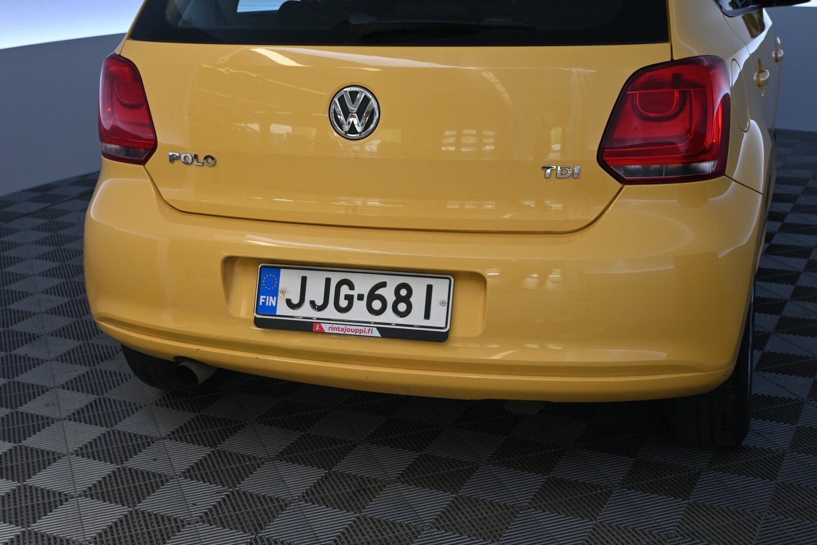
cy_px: 272
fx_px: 1106
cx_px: 408
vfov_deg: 27.7
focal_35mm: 49
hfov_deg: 40.5
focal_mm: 32.5
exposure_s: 1/50
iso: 360
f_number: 5
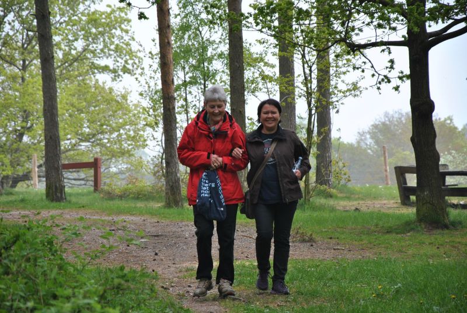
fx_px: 2046
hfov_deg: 13.0
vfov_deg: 8.7
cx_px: 234
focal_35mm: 158
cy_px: 156
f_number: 5.6
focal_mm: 105
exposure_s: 1/125
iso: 160
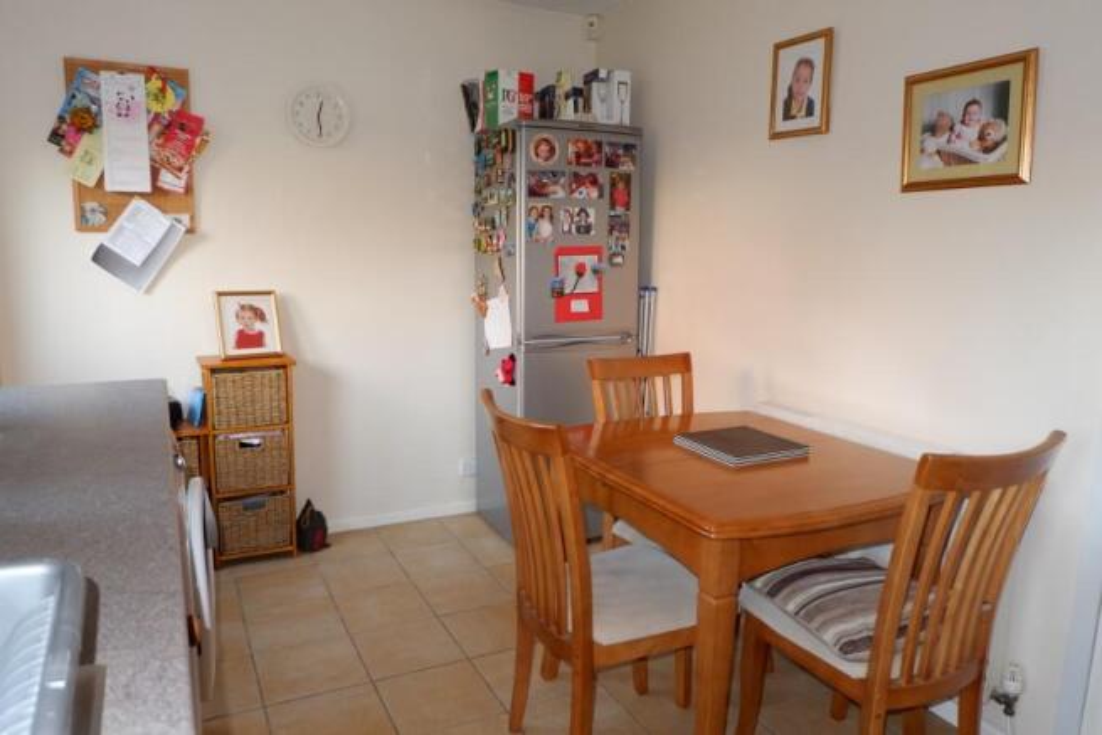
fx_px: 735
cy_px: 368
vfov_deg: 53.2
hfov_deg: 73.7
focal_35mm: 24
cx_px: 551
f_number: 3.5
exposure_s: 1/34
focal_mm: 16
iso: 400
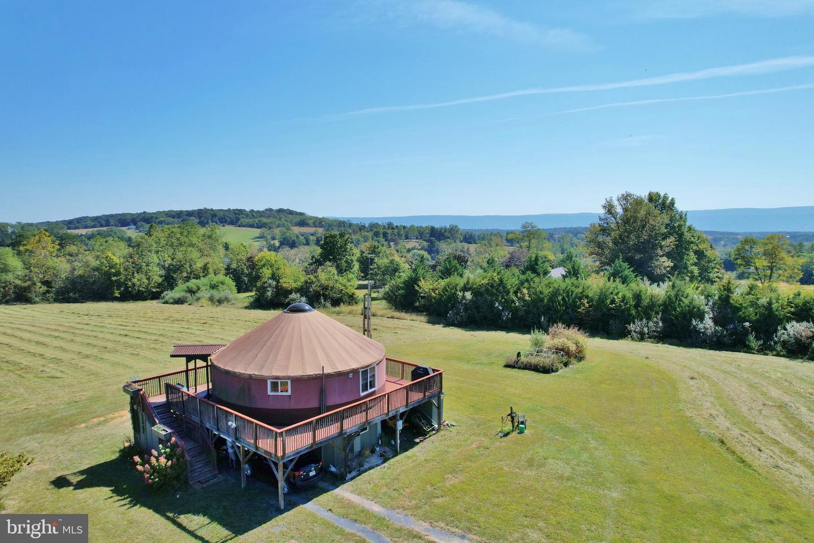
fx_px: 497
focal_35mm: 22
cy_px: 272
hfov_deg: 78.6
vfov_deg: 57.2
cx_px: 407
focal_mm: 8.38
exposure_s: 1/3200
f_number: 2.8
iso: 110
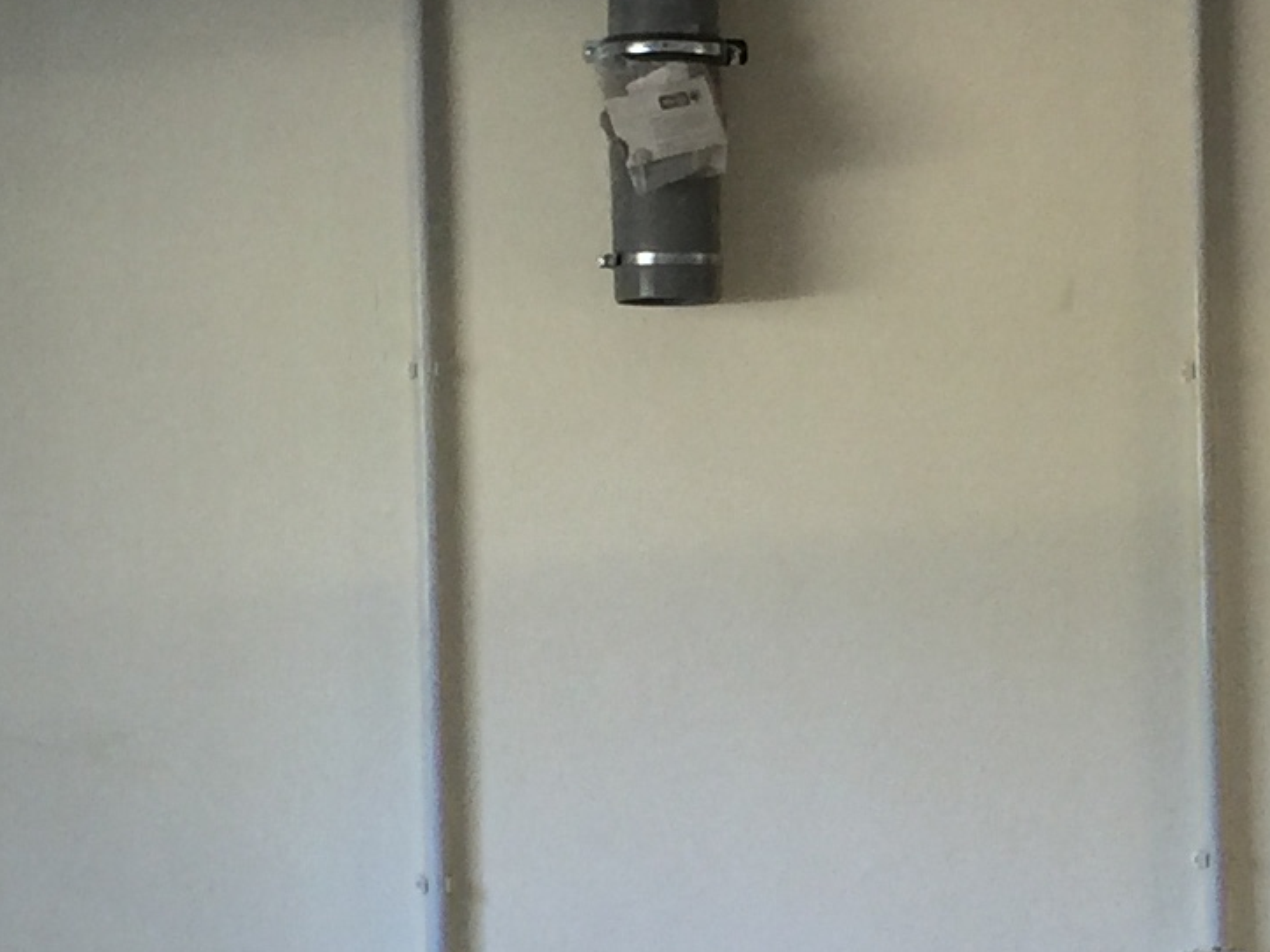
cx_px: 1535
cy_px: 676
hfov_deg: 14.6
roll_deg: +1.1
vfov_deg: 11.3
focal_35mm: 131
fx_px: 4805
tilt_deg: -1.1
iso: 64
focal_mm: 4.15
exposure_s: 1/15
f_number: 2.2
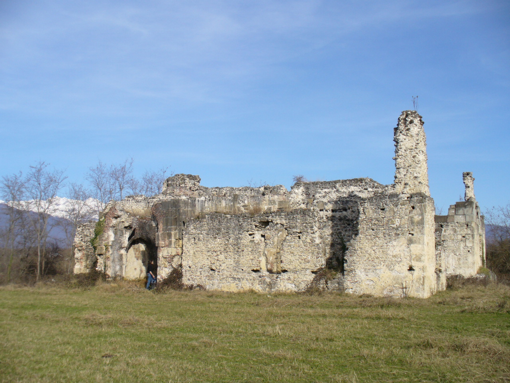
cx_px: 255
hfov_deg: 50.1
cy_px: 192
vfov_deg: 38.7
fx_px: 545
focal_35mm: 37
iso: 80
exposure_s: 1/400
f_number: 5.6
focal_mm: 6.1
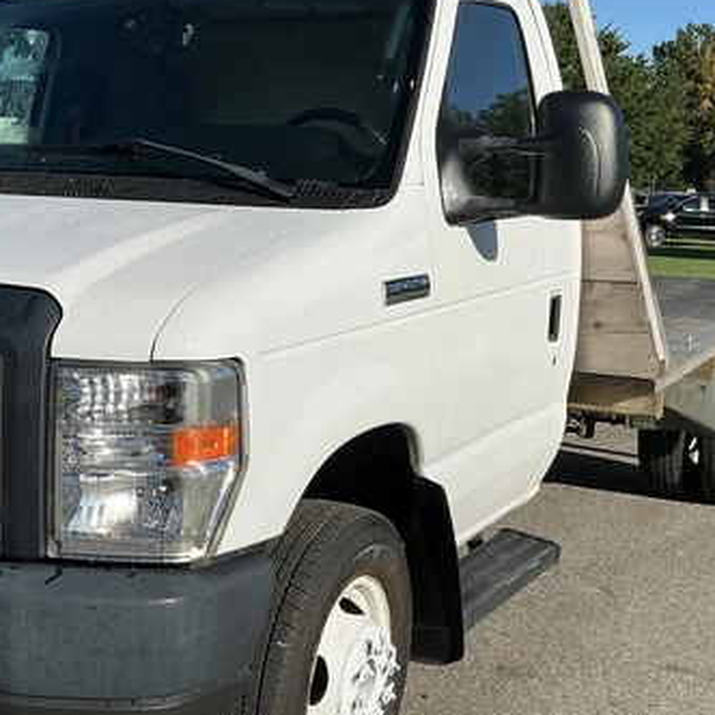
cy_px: 354
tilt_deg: -6.8
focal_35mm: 56
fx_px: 1309
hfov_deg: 30.0
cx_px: 164
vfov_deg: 30.6
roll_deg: -1.6
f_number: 1.8
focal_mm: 3
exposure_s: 1/2667
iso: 25
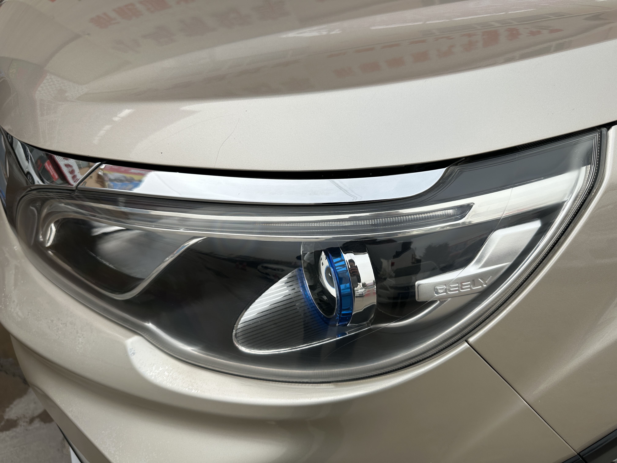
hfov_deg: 71.6
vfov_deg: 56.8
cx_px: 308
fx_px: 428
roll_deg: -3.9
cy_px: 232
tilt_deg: -38.4
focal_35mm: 24
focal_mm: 6.86
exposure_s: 1/4545
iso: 80
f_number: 1.78
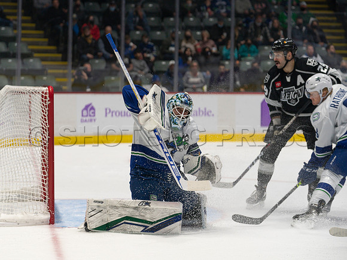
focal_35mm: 106
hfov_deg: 18.5
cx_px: 143
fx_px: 1066
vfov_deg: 13.9
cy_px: 128
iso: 500
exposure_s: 1/500
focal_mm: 90
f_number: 2.8
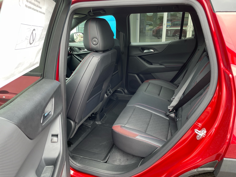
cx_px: 118
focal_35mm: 26
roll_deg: +1.1
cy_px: 88
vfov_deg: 53.1
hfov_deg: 67.3
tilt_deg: -19.6
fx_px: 177
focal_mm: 4.2
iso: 50
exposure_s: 1/121
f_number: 1.6
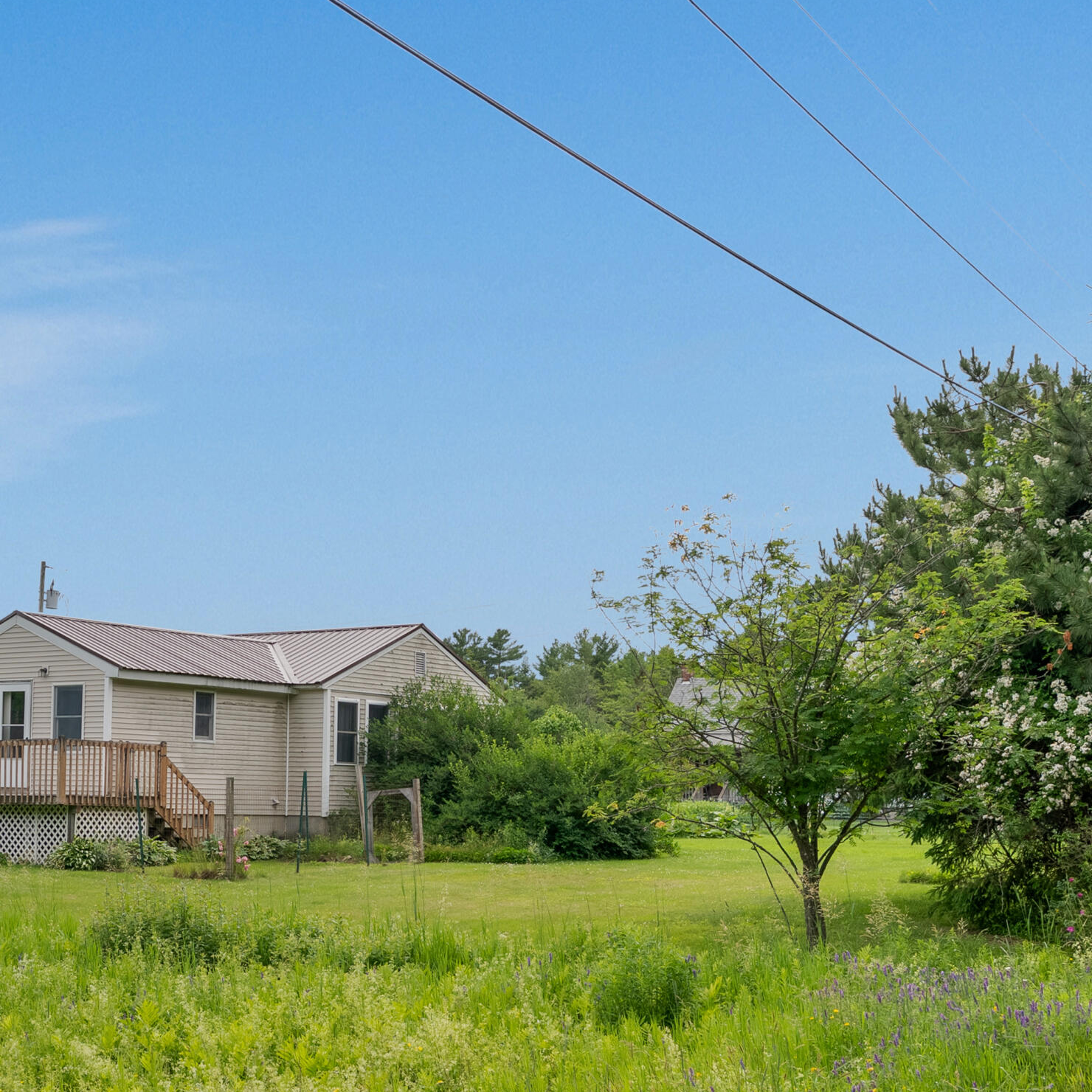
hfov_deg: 32.6
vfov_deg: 33.9
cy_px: 677
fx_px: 1785
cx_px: 139
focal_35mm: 50
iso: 320
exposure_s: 1/1000
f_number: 7.1
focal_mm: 29
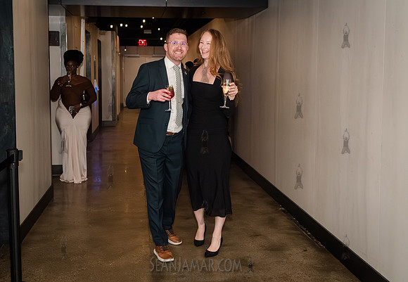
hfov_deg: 45.3
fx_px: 488
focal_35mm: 43
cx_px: 183
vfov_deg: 32.2
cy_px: 115
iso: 8000
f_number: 5
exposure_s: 1/400
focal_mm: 35
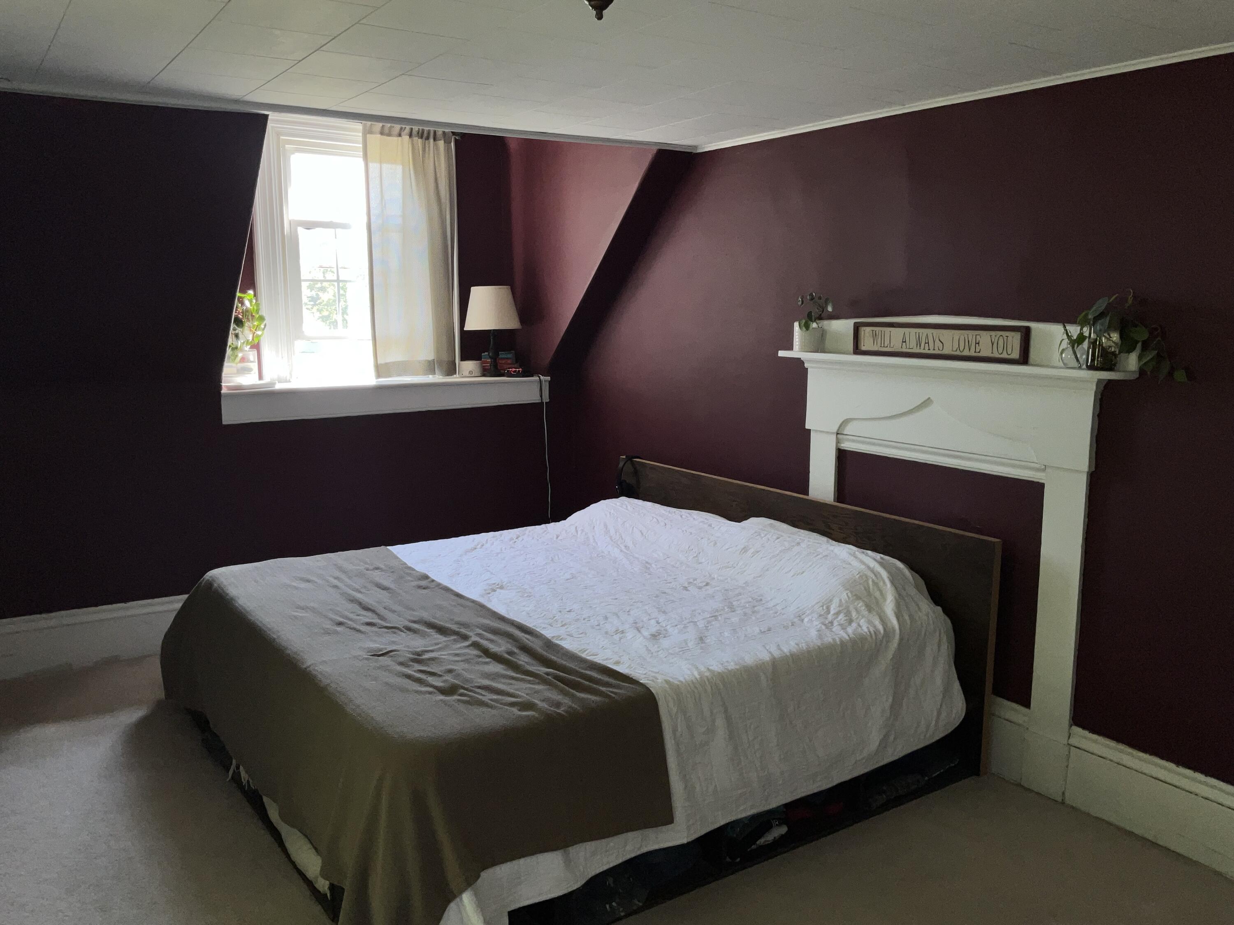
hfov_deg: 61.7
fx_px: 1034
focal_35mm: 29
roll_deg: -0.4
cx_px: 617
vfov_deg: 48.2
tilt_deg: -9.8
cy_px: 462
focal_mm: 3
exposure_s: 1/60
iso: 16
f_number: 1.8
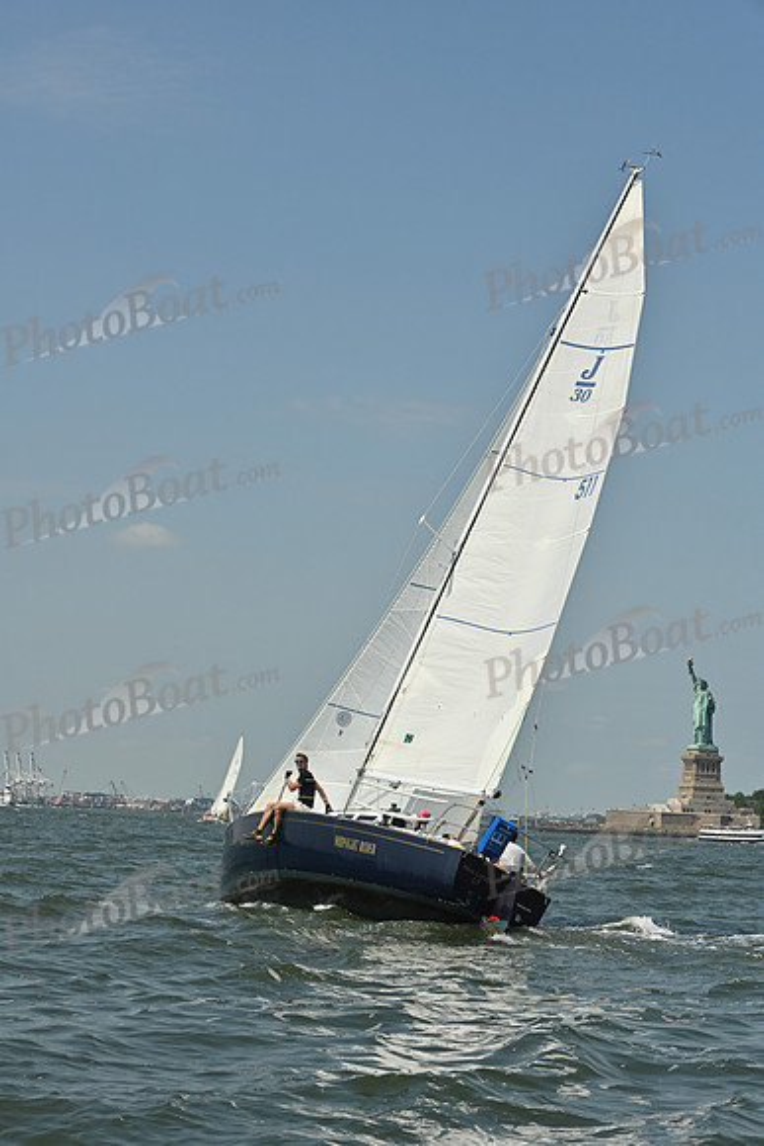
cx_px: 382
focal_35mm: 80
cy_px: 573
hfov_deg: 17.1
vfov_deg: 25.4
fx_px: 2545
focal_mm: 80
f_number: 14
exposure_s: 1/1250
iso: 320
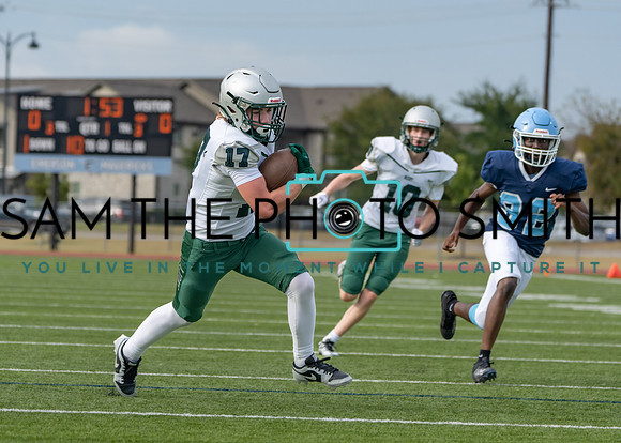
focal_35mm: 223
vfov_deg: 6.4
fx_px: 3938
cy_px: 213
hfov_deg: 9.0
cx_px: 254
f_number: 5.6
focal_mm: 175
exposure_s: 1/1250
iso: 320
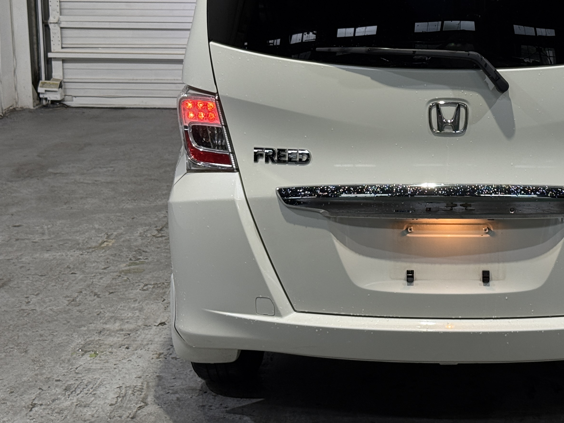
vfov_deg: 17.9
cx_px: 446
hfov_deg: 23.5
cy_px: 111
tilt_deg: -9.5
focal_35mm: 82
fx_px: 1336
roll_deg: -0.1
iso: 80
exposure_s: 1/60
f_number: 1.78
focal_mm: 6.76
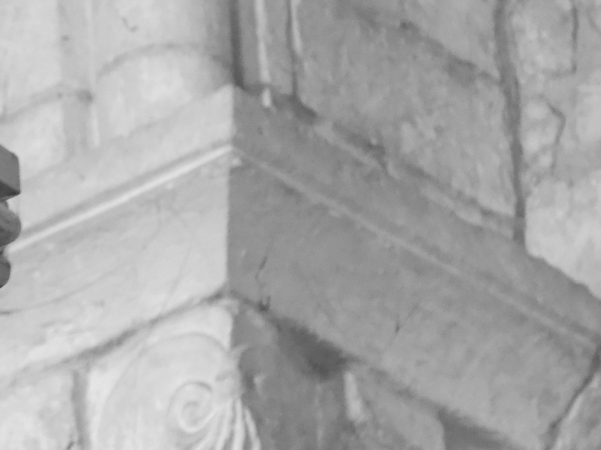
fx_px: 9338
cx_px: -128
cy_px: 309
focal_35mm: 538
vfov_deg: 2.8
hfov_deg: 3.7
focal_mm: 102
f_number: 5.4
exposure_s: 1/6
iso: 3200
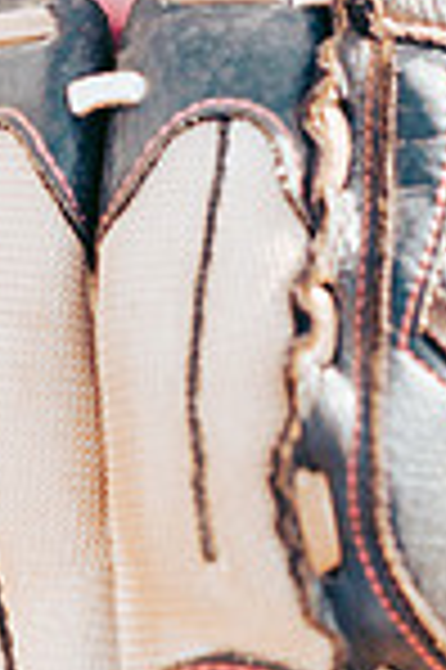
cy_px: 72
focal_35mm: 257
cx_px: 171
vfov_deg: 8.0
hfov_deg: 5.3
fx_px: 4787
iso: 160
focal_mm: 85
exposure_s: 1/1000
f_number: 2.8
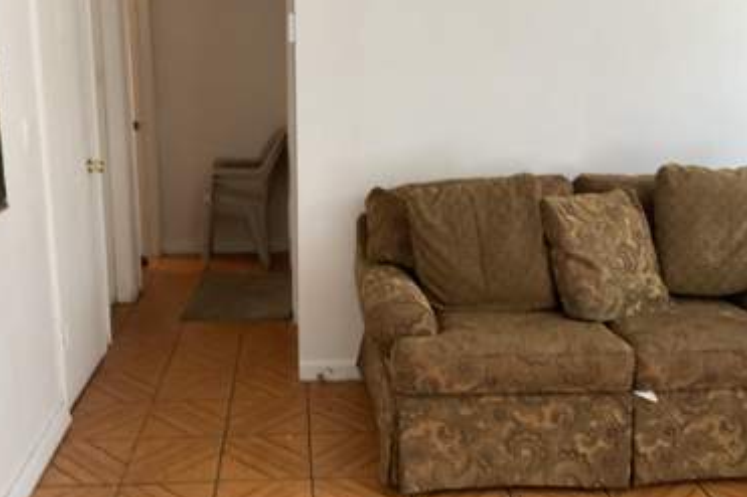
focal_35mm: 39
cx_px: 332
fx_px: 809
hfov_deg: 49.5
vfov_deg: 34.1
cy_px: 212
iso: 200
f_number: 1.8
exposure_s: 1/60
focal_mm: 3
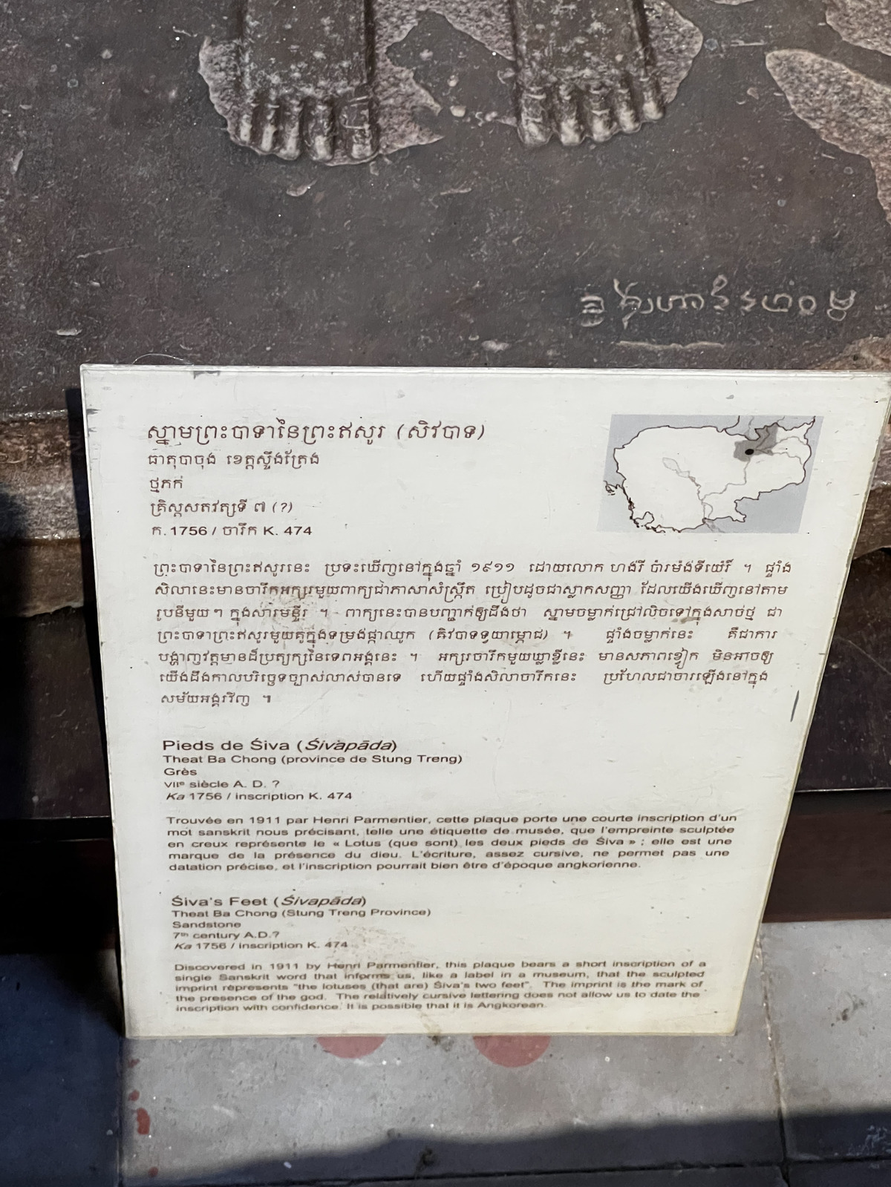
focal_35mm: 77
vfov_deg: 25.3
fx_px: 2643
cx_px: 446
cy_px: 594
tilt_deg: -60.9
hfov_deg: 19.1
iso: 500
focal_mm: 9
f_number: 2.8
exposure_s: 1/50
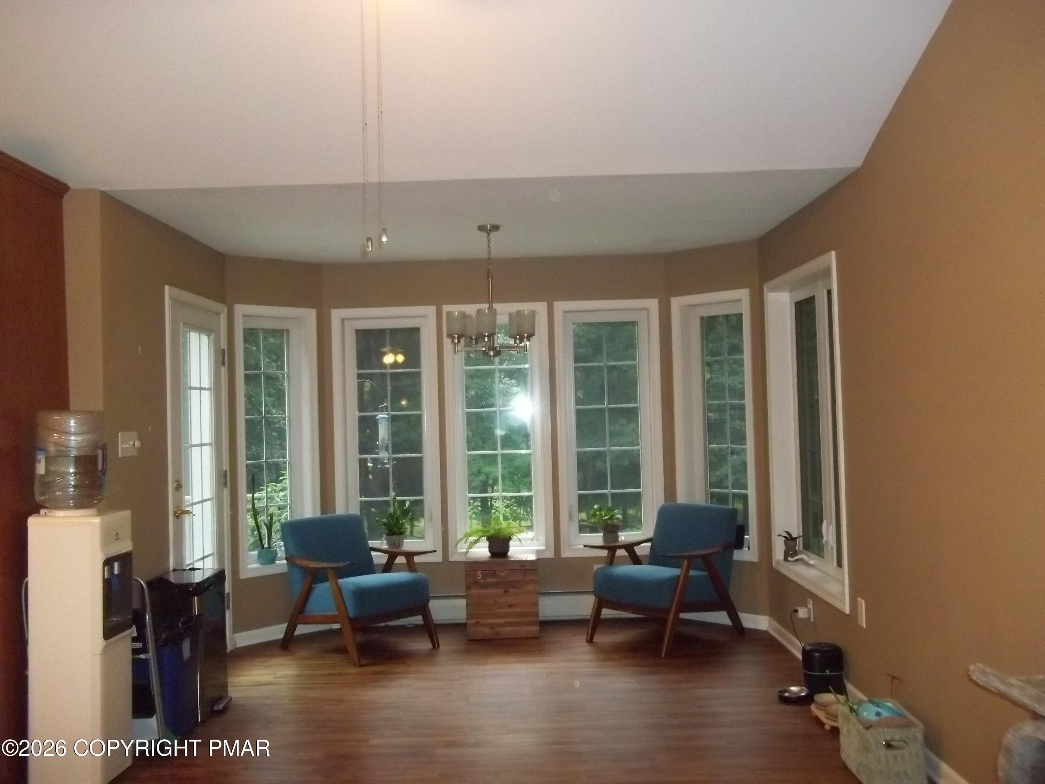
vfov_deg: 44.2
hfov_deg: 56.8
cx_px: 522
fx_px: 966
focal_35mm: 32
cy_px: 392
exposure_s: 1/30
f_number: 2.9
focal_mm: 5.7
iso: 400
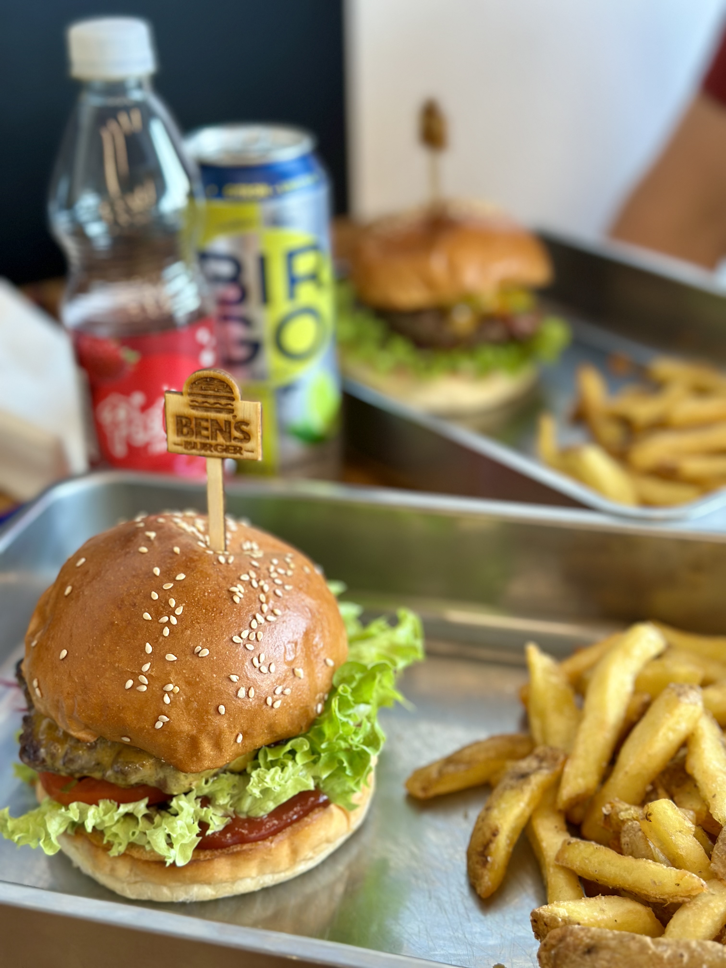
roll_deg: +0.8
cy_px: 484
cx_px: 363
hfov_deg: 30.3
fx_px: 1342
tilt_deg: -27.3
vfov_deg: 39.7
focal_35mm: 48
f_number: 1.78
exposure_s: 1/171
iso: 100
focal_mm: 6.86
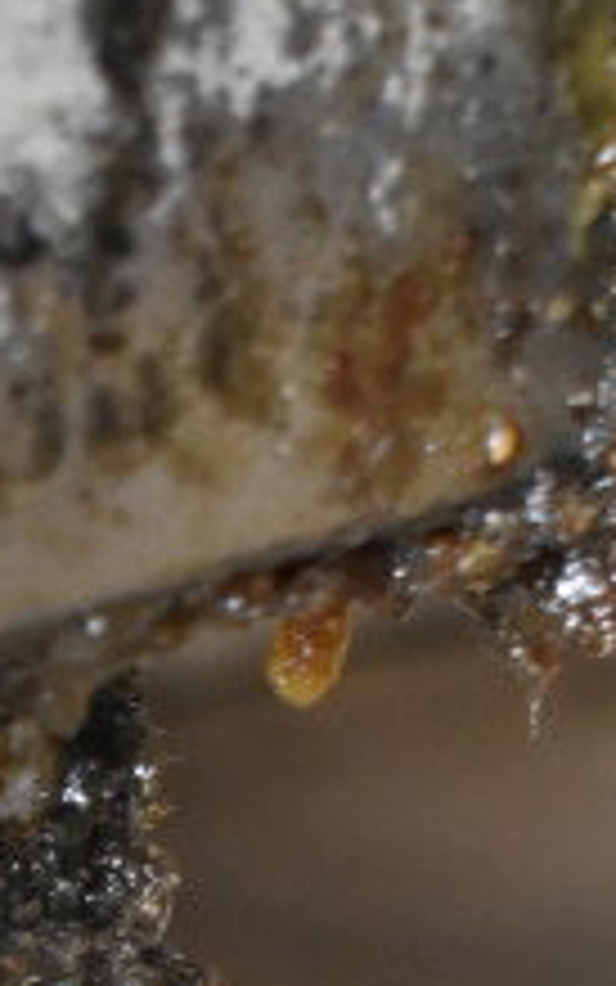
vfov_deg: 8.2
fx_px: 6523
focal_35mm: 243
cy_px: 1925
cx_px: -117
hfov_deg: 5.4
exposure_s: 1/60
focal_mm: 38
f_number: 4.8
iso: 3600
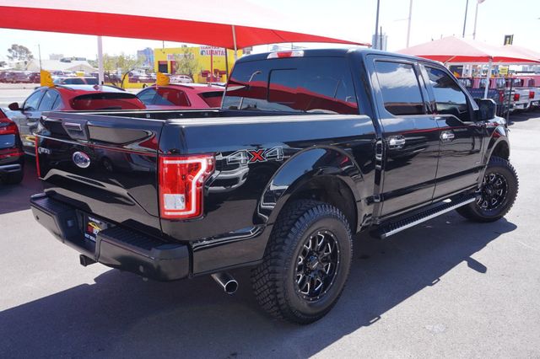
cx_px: 270
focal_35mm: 32
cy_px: 180
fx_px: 472
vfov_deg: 41.7
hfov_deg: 59.5
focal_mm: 21
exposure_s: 1/100
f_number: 7.1
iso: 100
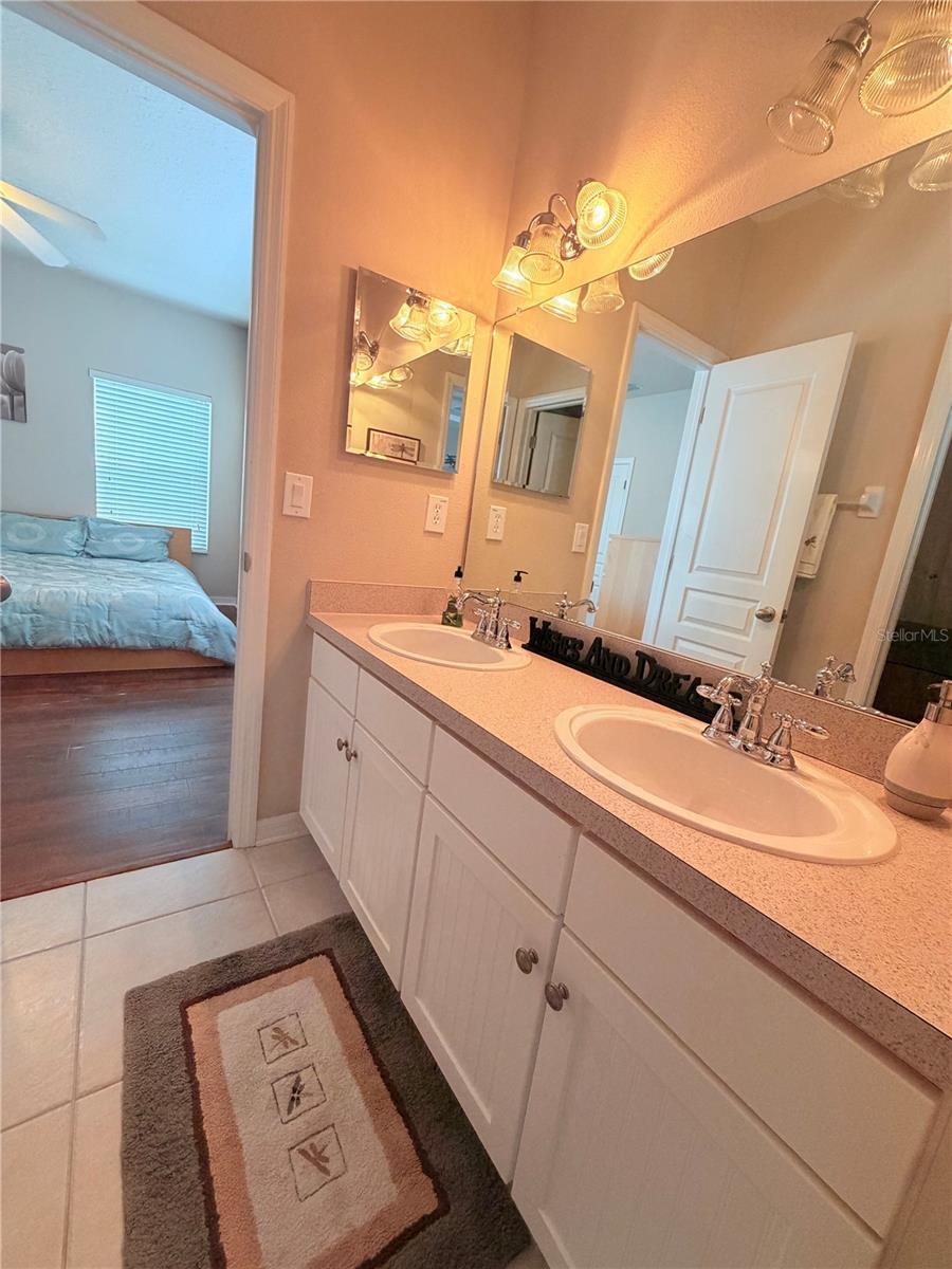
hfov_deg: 85.7
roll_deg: -7.4
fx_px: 513
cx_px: 476
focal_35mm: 14
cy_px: 634
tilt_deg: -12.1
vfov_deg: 102.1
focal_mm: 2.22
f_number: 2.2
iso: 320
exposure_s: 1/120
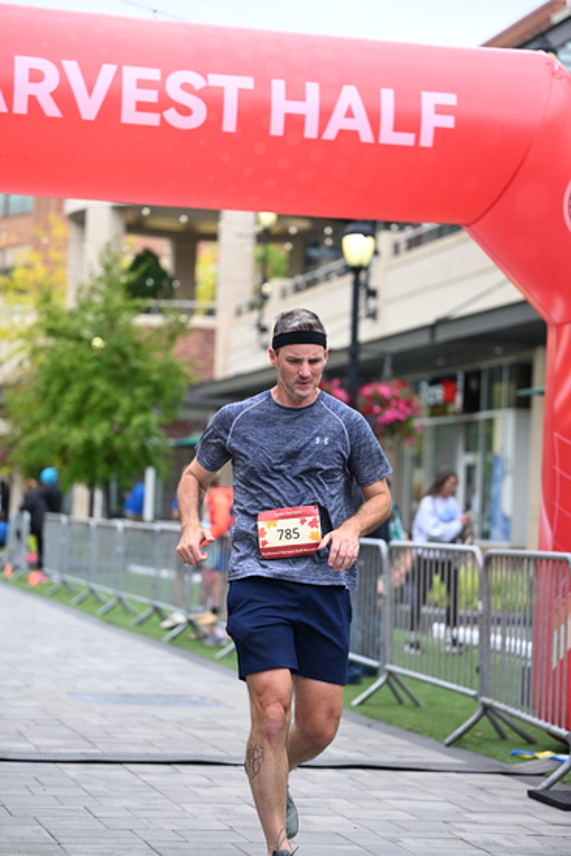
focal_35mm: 88
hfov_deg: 15.5
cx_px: 286
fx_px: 2092
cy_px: 428
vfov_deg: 23.1
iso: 640
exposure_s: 1/2000
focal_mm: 88
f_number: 2.8
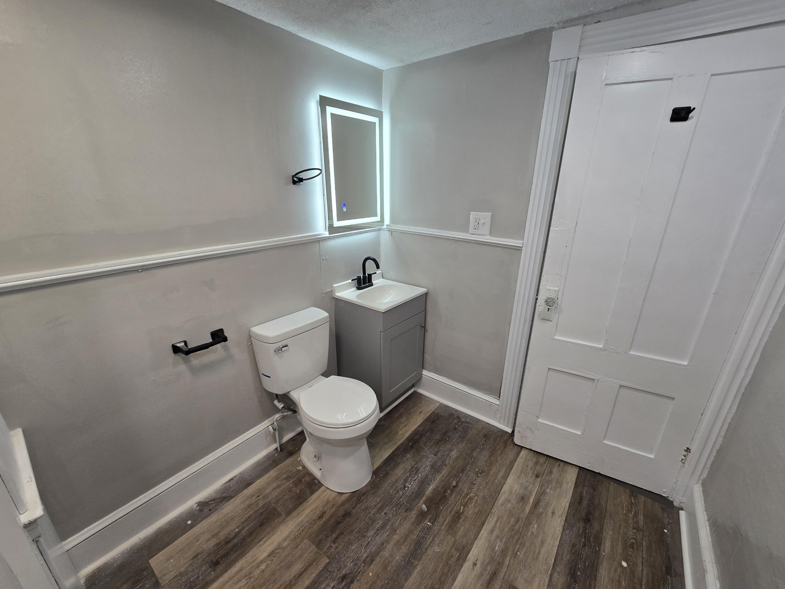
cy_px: 294
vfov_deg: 89.9
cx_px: 392
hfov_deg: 106.2
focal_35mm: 13
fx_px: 295
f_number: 2.2
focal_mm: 2.2
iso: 64
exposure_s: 1/60
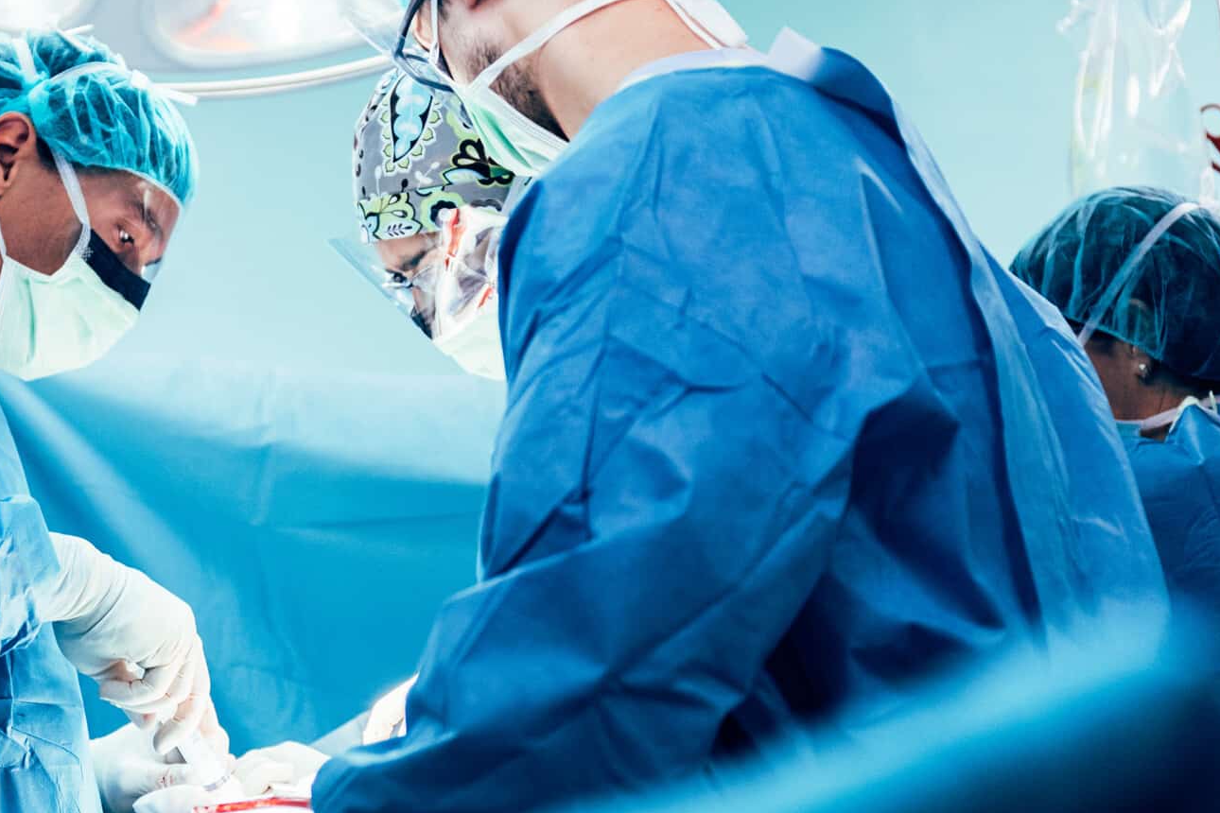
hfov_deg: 21.4
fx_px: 3151
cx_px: 95
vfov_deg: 14.6
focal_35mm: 93
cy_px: 209
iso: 500
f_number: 2.8
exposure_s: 1/500
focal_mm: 50
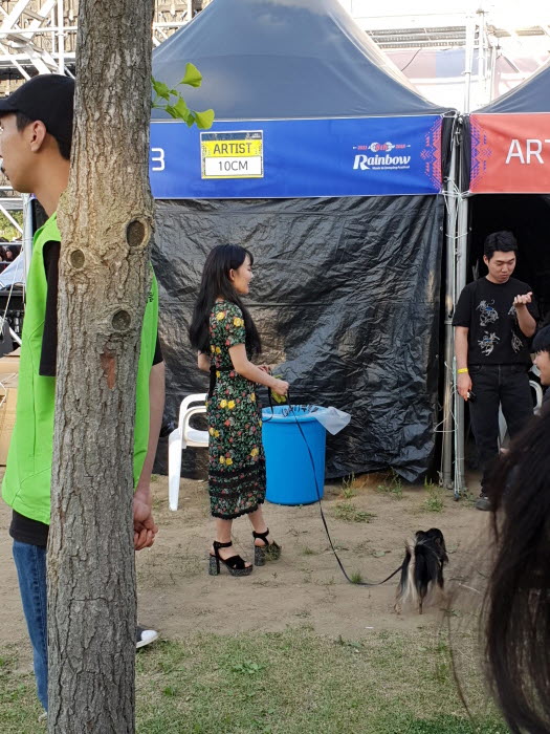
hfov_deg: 53.1
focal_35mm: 26
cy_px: 367
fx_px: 551
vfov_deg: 67.3
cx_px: 275
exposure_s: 1/130
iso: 50
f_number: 2.4
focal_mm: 4.3
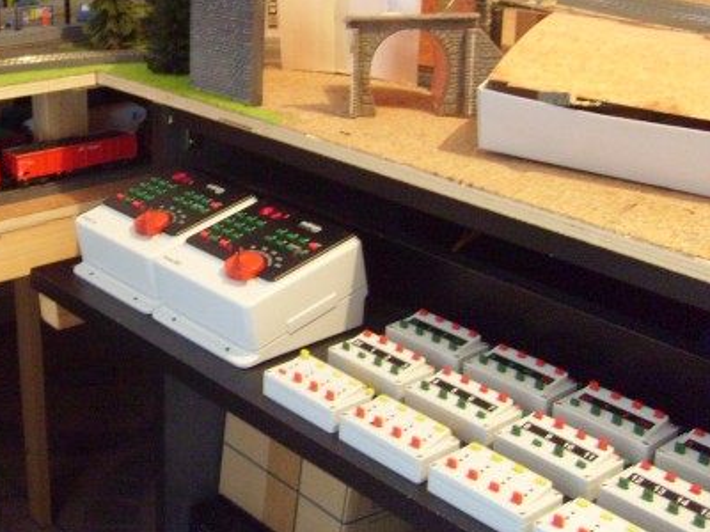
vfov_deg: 25.9
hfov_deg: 33.4
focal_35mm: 56
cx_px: 146
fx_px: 1149
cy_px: 167
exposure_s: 1/6
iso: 200
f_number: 2.8
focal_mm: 5.8
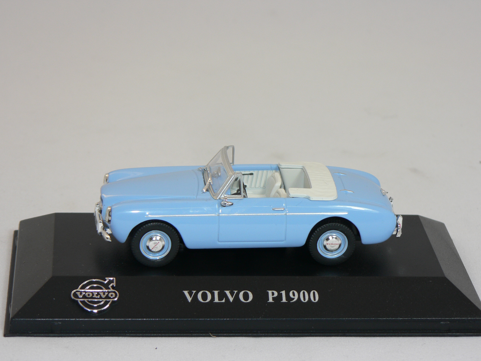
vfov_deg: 12.5
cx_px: 240
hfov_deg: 16.6
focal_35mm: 119
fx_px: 1654
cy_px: 180
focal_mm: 19.9
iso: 80
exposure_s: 1/60
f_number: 3.2
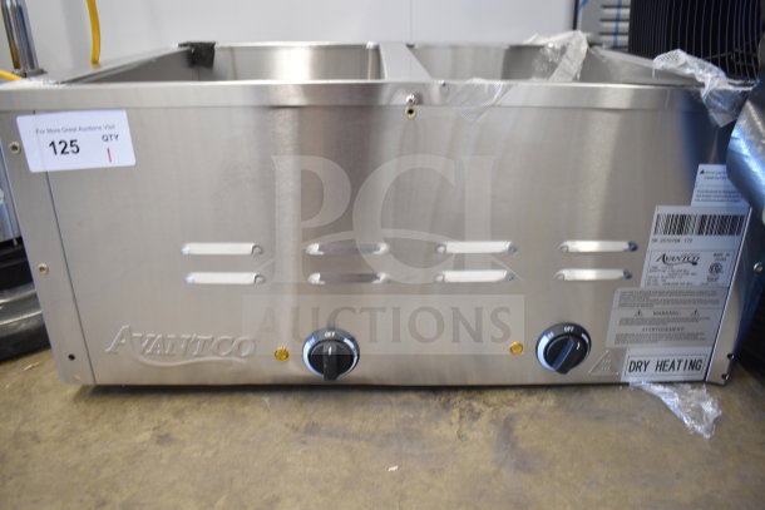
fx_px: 574
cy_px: 255
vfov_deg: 48.0
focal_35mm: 27
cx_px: 382
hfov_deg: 67.4
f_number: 3.5
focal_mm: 18
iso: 450
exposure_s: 1/30
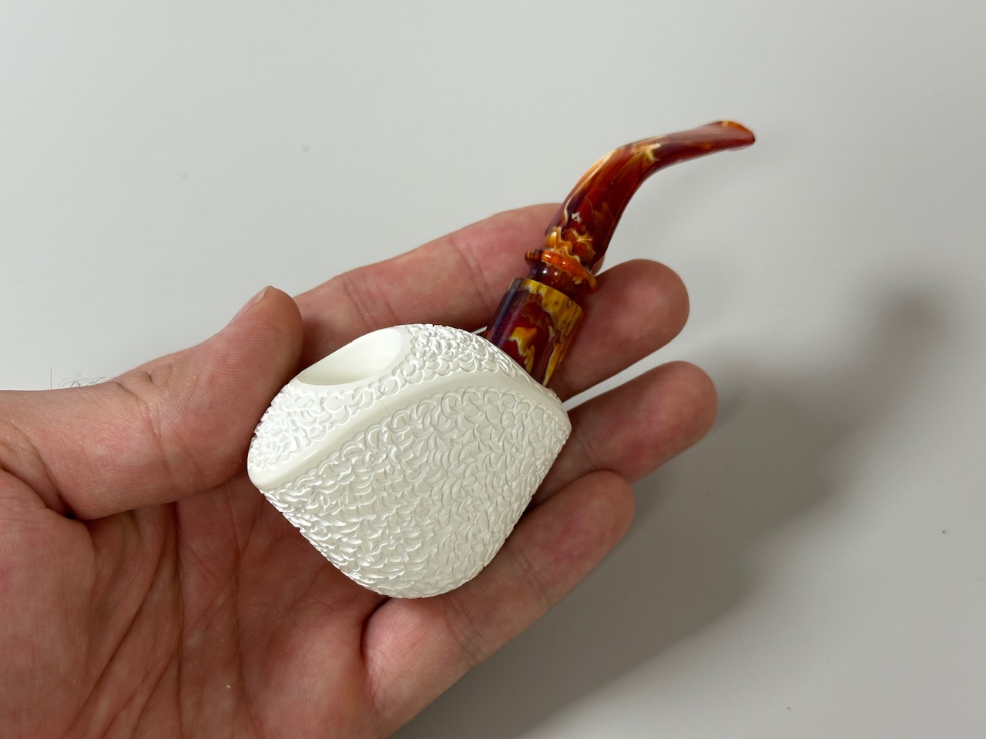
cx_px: 493
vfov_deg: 30.3
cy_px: 370
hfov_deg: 39.7
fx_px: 1367
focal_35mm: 48
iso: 64
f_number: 1.78
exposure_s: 1/50
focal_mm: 6.86
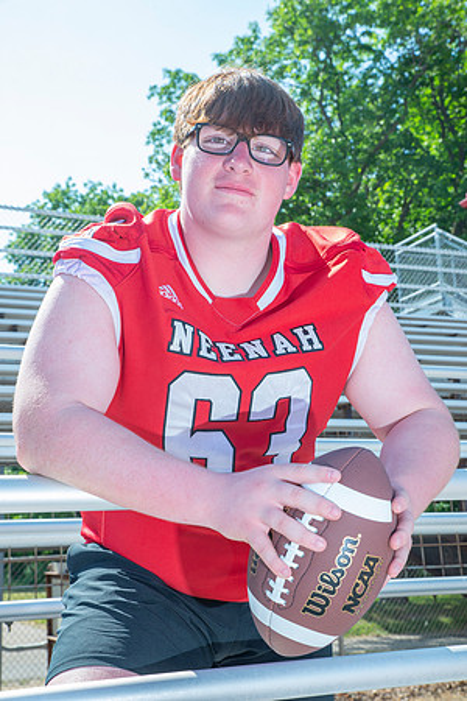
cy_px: 350
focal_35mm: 52
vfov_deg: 38.2
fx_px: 1012
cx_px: 234
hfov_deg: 26.0
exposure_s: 1/160
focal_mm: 52
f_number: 11
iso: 320
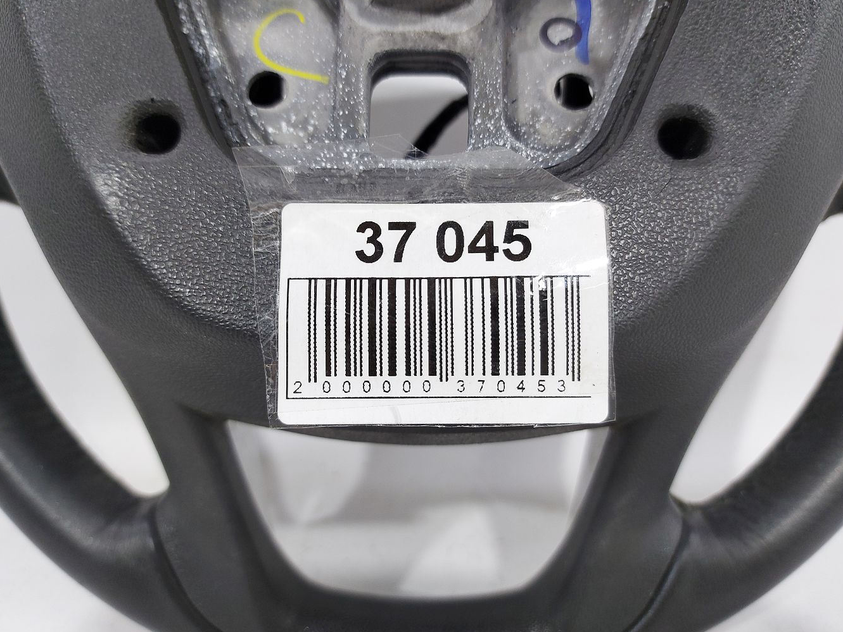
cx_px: 418
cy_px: 306
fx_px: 609
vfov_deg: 54.9
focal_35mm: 25
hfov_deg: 69.4
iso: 80
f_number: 1.8
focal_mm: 5.23
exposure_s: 1/50
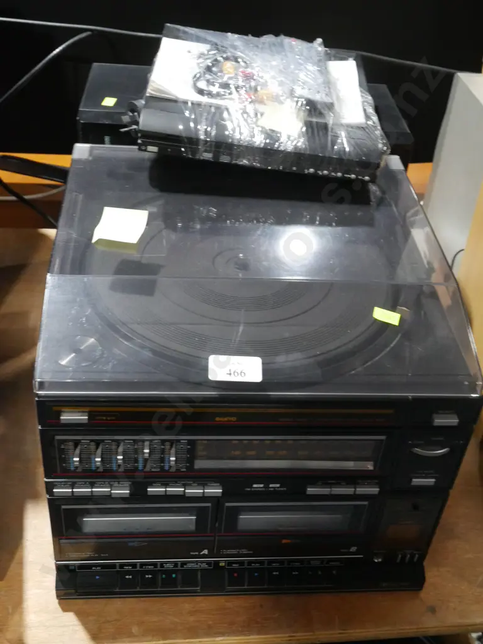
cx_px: 242
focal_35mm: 42
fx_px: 781
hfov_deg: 34.3
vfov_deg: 44.8
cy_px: 322
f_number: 9
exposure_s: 1/50
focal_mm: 21
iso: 3200
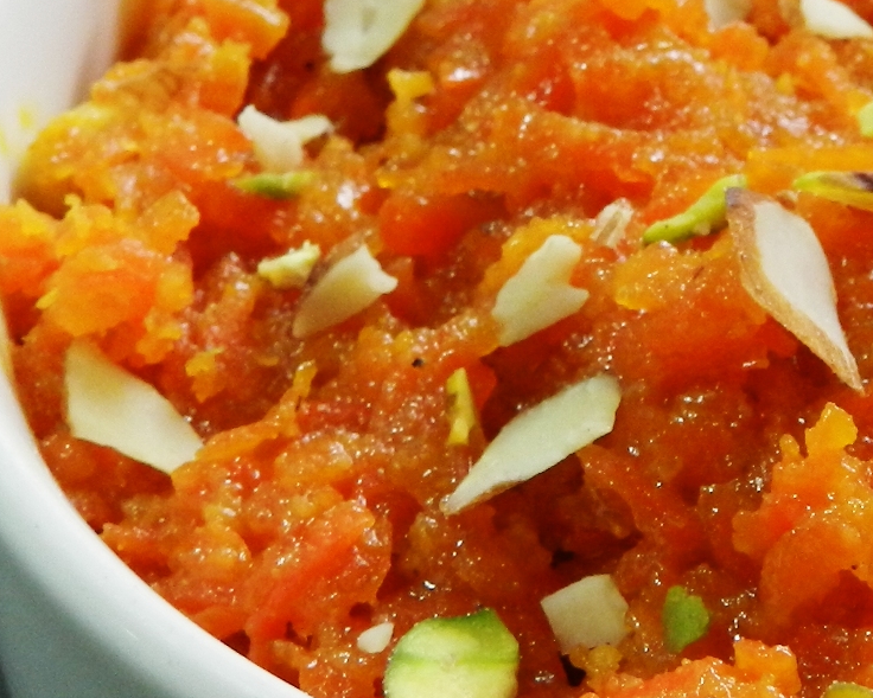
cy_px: 482
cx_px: 905
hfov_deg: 15.6
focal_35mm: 121
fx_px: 3127
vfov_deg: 12.7
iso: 400
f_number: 4
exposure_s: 1/15
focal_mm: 6.7
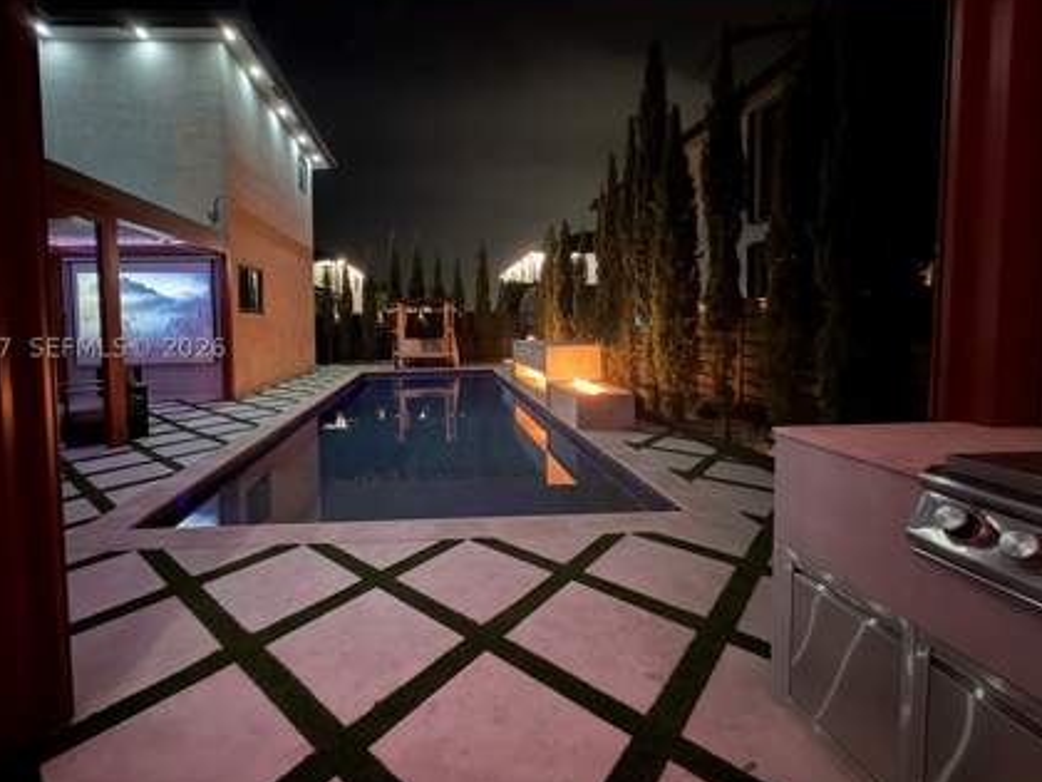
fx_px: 482
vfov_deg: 77.8
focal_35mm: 16
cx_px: 454
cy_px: 348
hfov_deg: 94.0
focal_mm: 2.22
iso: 1250
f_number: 2.2
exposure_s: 1/8
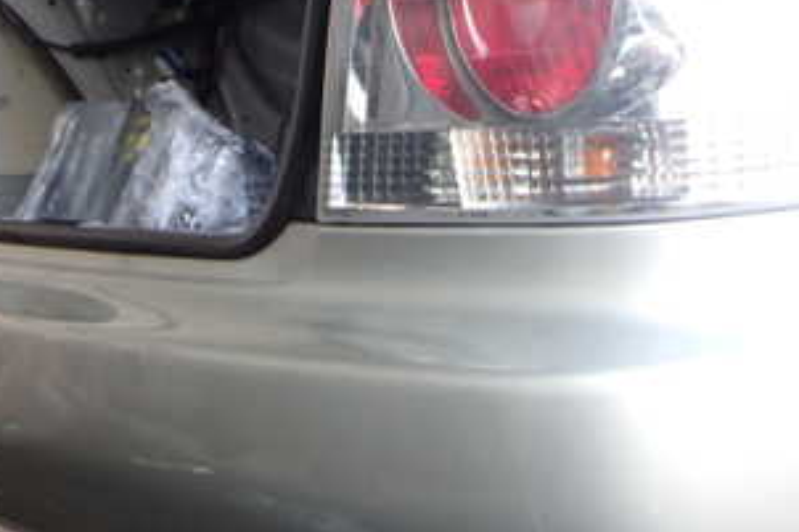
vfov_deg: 21.2
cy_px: 516
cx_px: 564
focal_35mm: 62
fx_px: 1375
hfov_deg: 32.0
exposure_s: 1/80
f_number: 2.3
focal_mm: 5.4
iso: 200
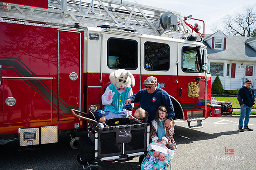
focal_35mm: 27
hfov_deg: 67.4
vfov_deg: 47.9
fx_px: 192
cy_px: 85
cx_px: 128
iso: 200
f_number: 4
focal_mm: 27
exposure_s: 1/3200
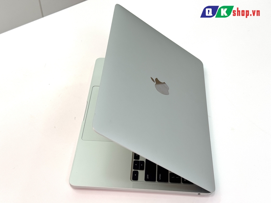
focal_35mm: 48
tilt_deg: -45.2
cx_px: 136
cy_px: 102
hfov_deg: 39.7
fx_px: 376
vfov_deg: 30.3
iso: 64
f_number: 1.78
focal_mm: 6.76
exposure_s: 1/224
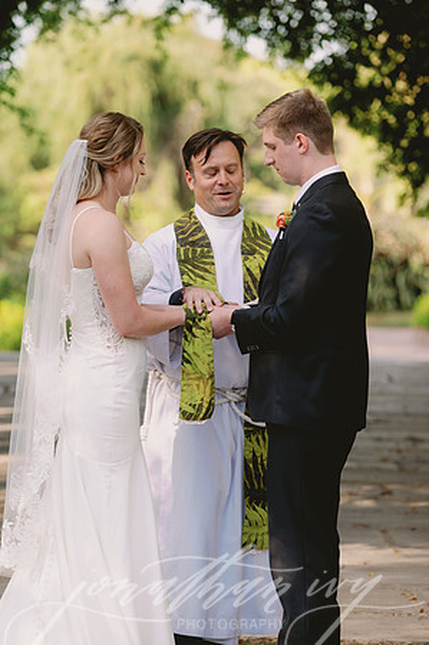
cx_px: 214
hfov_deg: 8.8
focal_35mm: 155
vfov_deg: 13.3
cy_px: 322
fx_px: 2777
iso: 100
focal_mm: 155
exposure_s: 1/200
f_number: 2.8
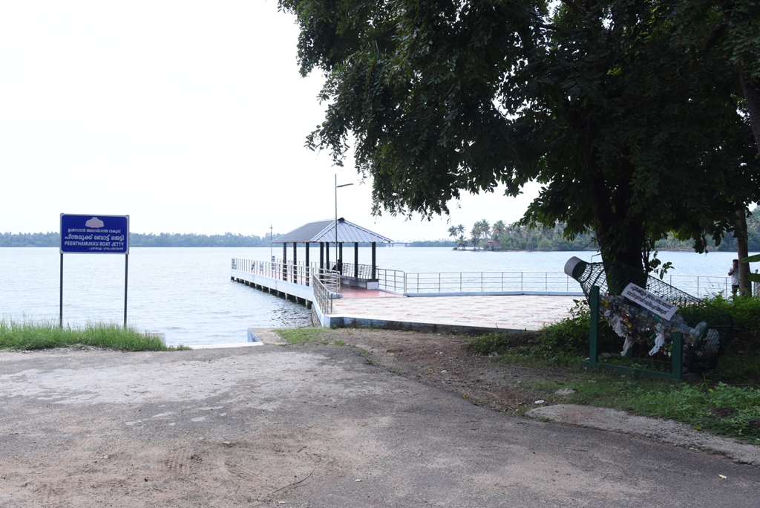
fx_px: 655
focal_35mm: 31
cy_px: 254
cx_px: 380
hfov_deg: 60.3
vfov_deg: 42.4
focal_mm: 31
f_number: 8
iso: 500
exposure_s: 1/320
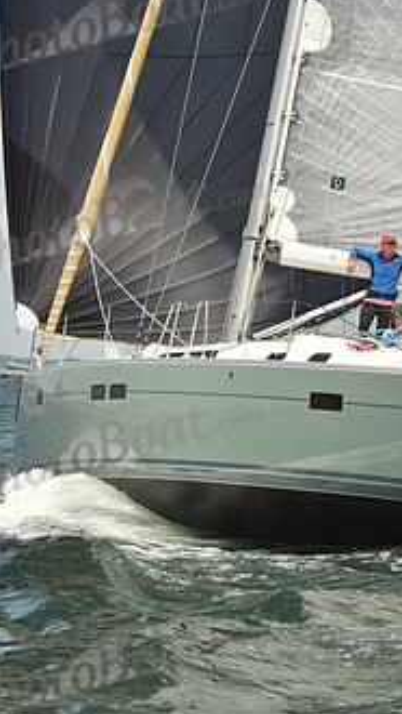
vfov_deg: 14.2
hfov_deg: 8.0
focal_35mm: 151
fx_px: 2857
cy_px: 304
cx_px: 378
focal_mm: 82
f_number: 8
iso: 400
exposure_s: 1/1600
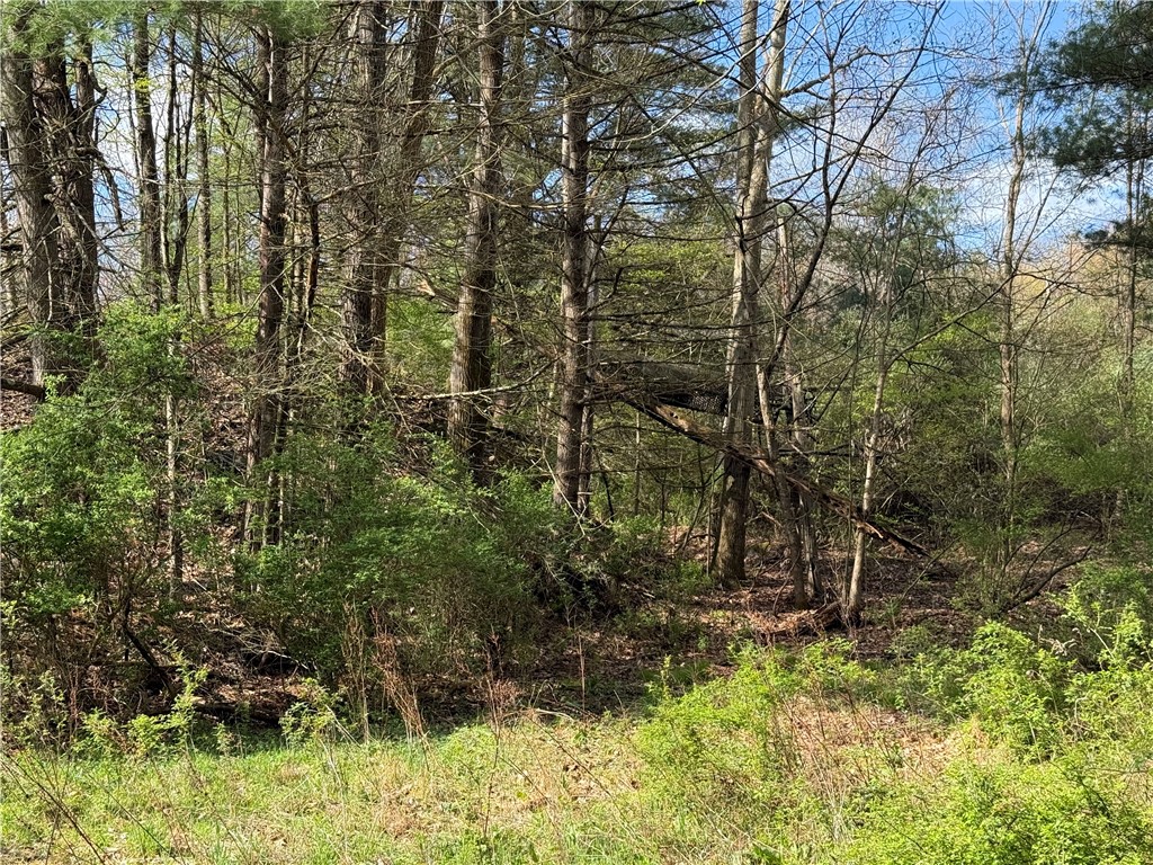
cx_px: 576
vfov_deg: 30.3
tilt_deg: +3.6
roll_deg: -0.2
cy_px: 432
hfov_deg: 39.7
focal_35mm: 48
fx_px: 1599
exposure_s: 1/1264
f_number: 1.78
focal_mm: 6.76
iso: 80
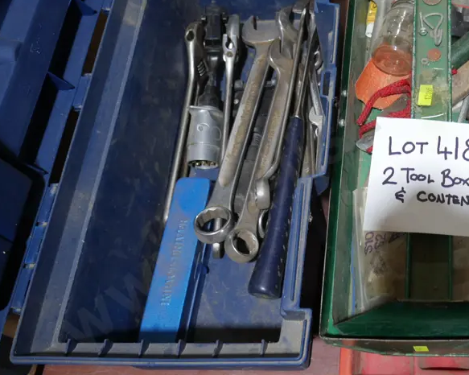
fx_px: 666
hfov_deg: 37.0
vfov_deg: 30.9
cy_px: 93
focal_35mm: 48
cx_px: 397
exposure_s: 1/60
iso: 250
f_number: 3.5
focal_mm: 14
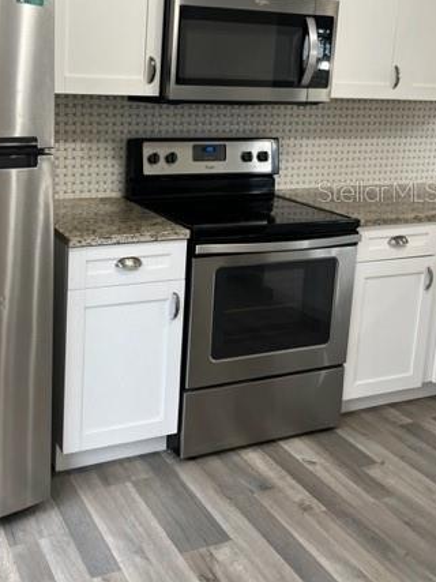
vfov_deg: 47.1
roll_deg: -2.4
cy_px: 191
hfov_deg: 36.1
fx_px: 655
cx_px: 119
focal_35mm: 39
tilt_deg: -11.3
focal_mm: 5.7
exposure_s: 1/120
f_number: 1.5
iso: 125
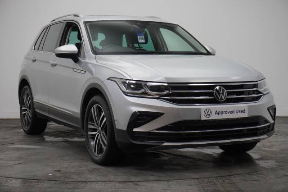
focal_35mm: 68
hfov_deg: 29.9
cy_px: 96
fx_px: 540
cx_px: 144
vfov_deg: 20.1
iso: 1600
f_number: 5.6
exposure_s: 1/200
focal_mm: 45
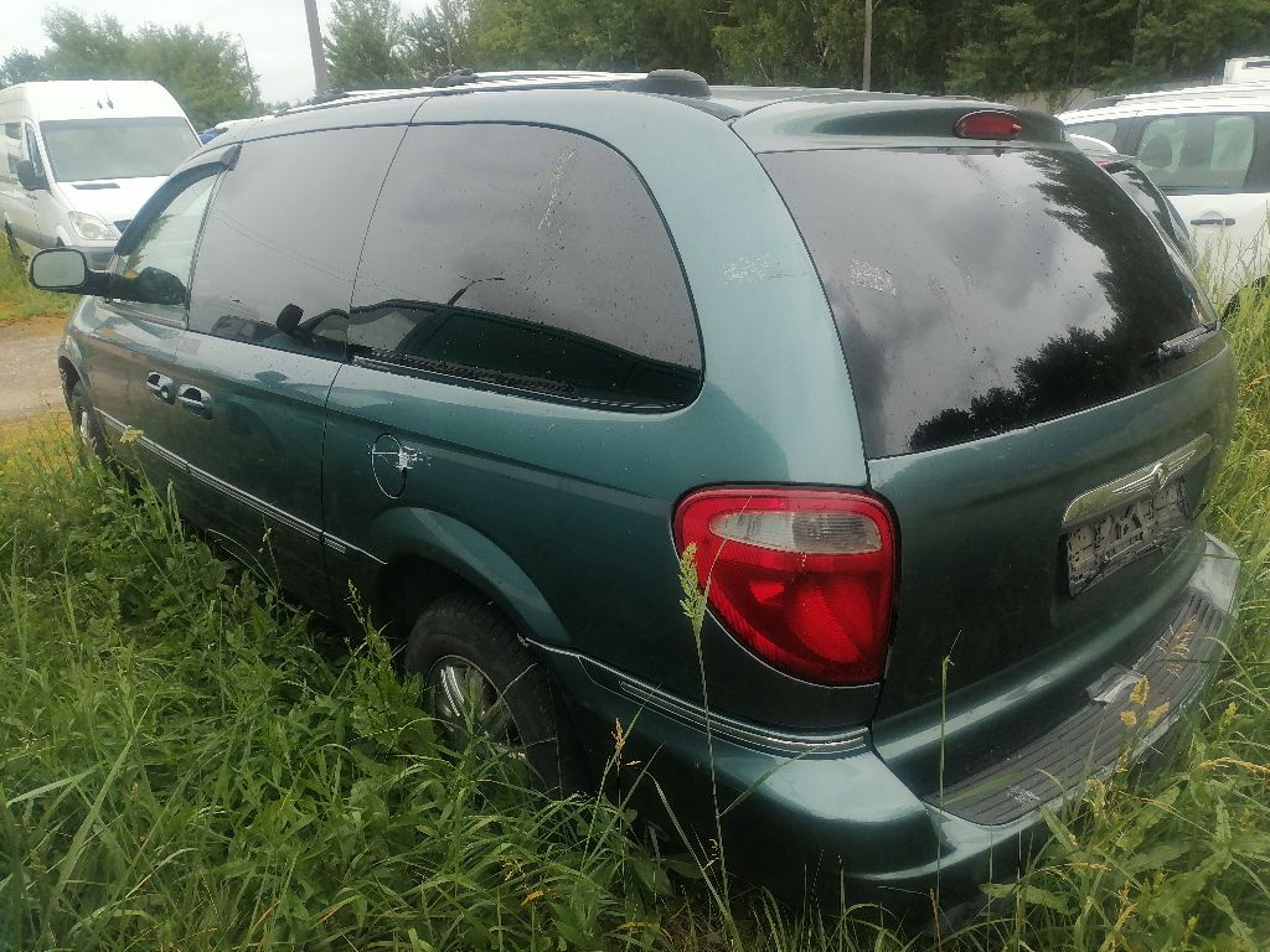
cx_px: 635
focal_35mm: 26
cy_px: 476
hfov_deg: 67.3
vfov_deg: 53.1
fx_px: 954
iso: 50
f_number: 1.8
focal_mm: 4.25
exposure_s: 1/853
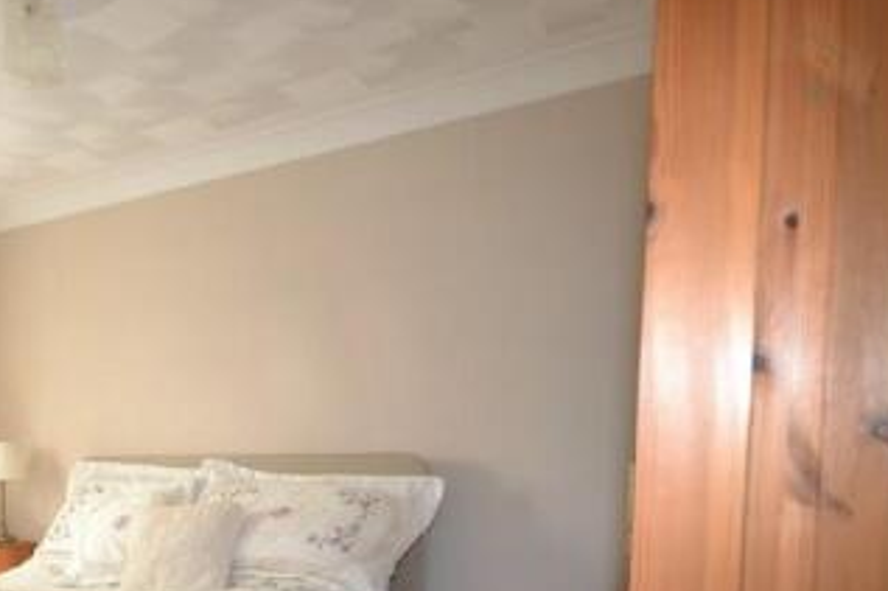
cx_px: 52
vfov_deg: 39.5
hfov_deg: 51.5
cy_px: 522
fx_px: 764
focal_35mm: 31
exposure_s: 1/60
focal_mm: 10
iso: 400
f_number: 4
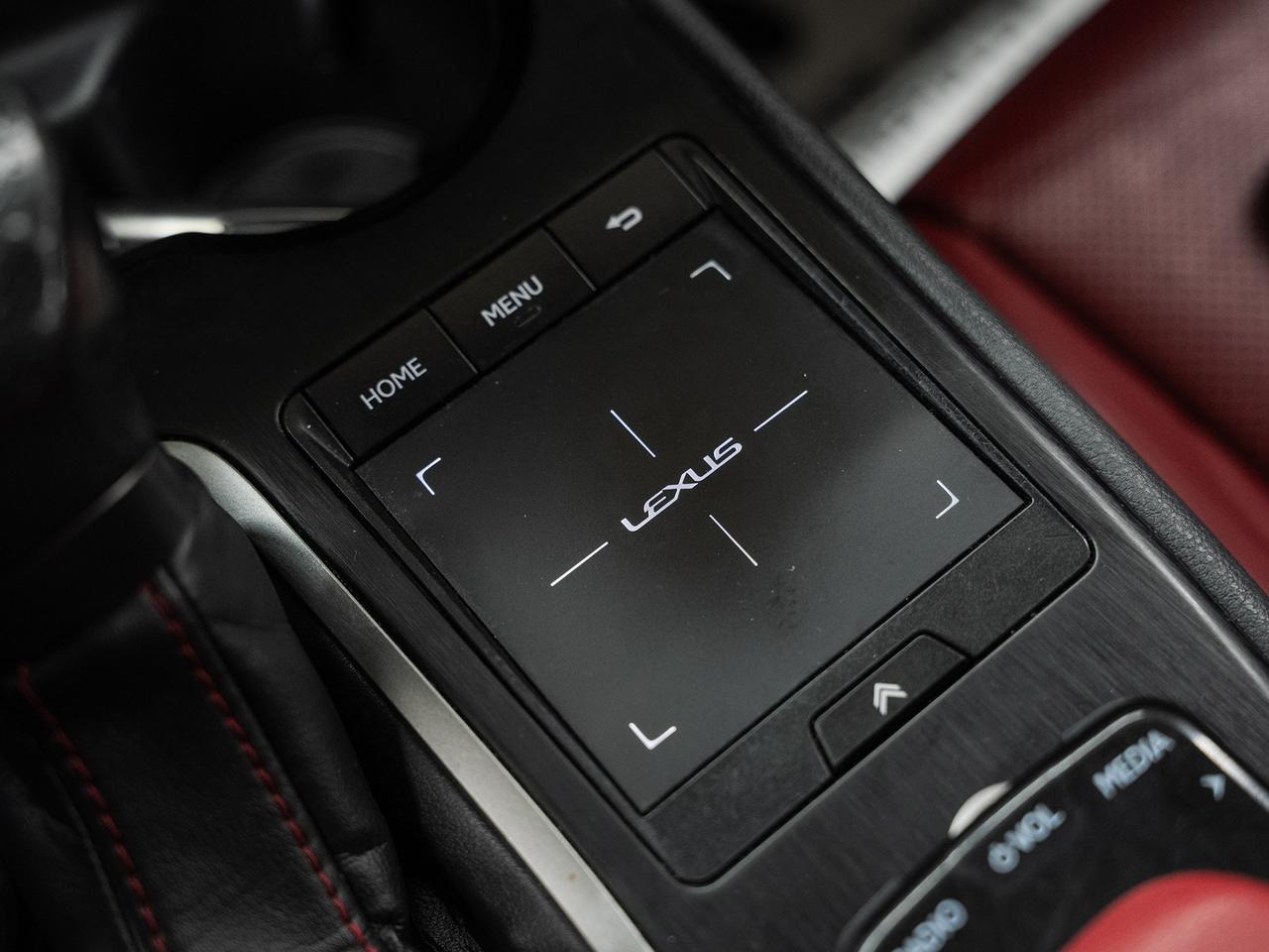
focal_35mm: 47
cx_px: 634
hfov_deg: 40.6
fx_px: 1713
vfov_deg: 31.1
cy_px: 476
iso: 1000
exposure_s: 1/40
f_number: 3.5
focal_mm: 43.2
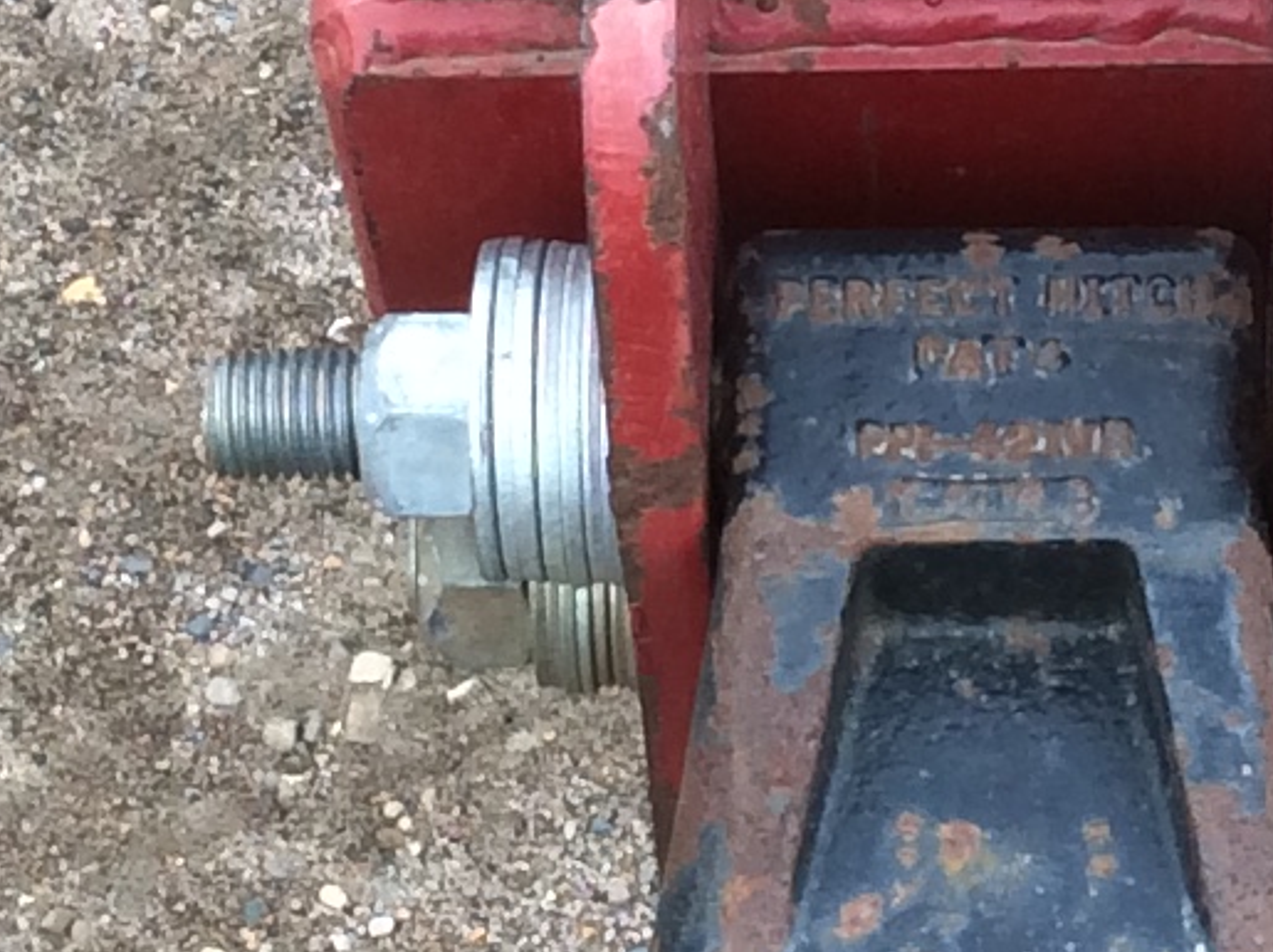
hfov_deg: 12.3
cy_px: -235
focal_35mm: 161
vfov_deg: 9.1
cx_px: 870
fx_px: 5914
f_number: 2.4
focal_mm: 3.3
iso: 32
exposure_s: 1/152
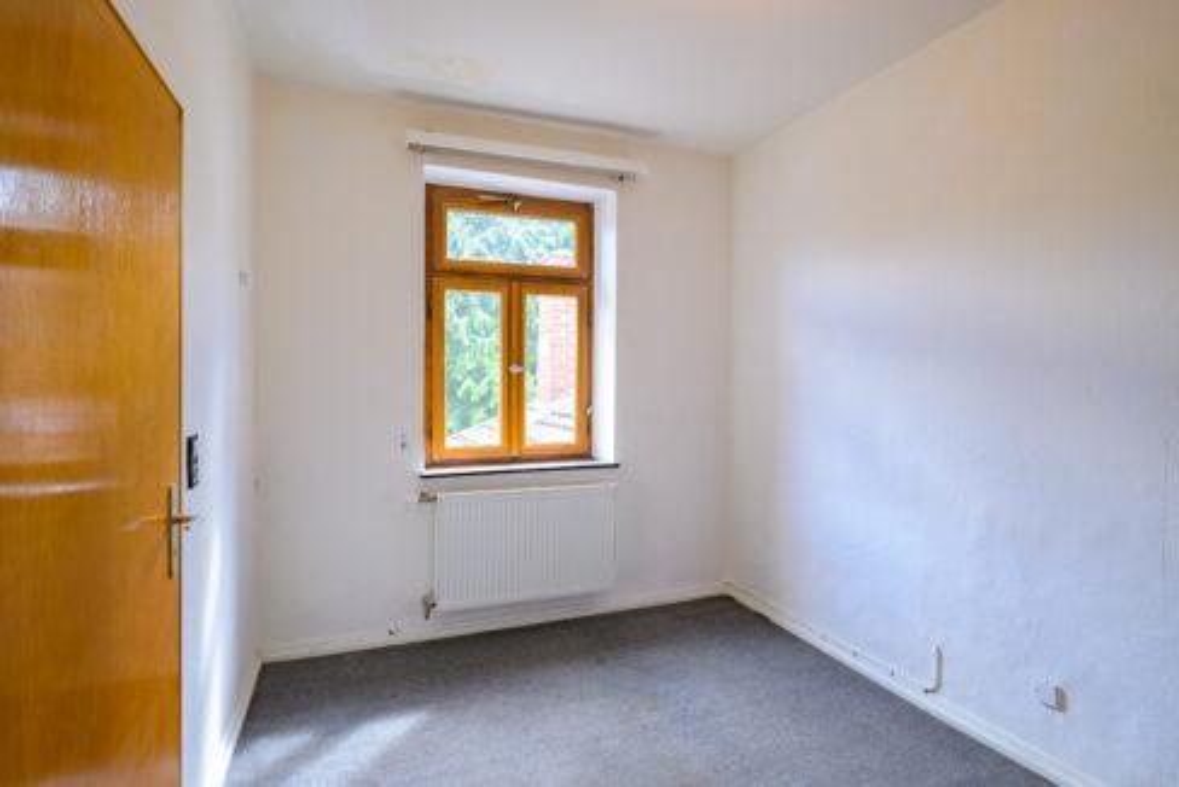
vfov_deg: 66.0
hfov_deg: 88.4
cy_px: 394
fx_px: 606
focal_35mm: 18
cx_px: 590
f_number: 9
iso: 200
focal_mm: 18.5
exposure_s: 1/25
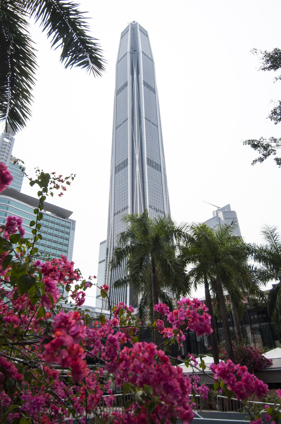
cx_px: 140
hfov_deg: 53.0
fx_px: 282
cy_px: 212
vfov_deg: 73.8
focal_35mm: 24
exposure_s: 1/2500
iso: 280
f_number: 6.3
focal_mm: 16
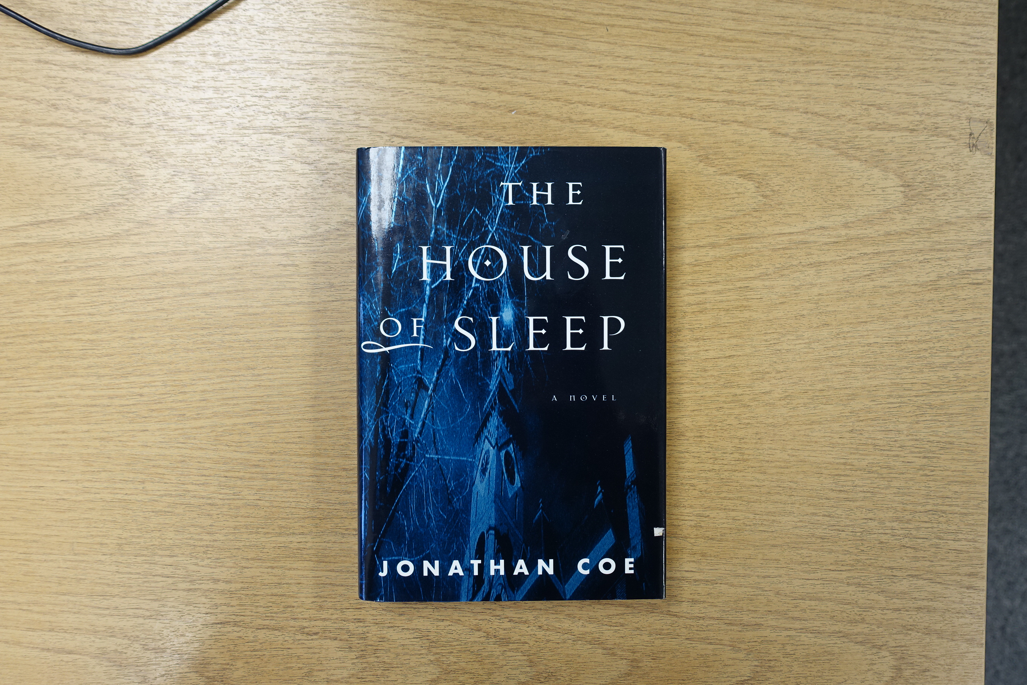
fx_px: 685
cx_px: 514
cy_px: 342
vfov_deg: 53.1
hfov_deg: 73.7
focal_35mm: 24
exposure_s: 1/30
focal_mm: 8.8
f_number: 2.5
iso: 125
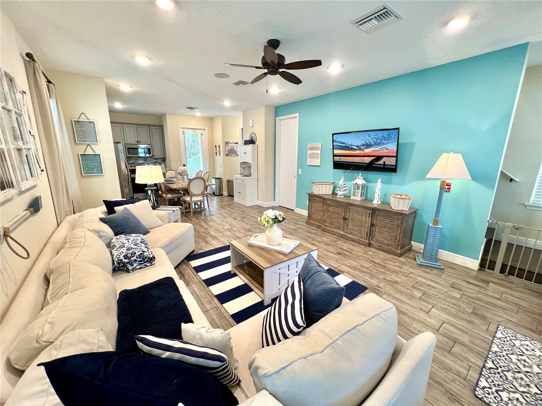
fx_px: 204
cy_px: 203
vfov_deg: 89.9
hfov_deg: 106.2
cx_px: 271
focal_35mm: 13
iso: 200
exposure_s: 1/120
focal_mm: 1.57
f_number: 1.8
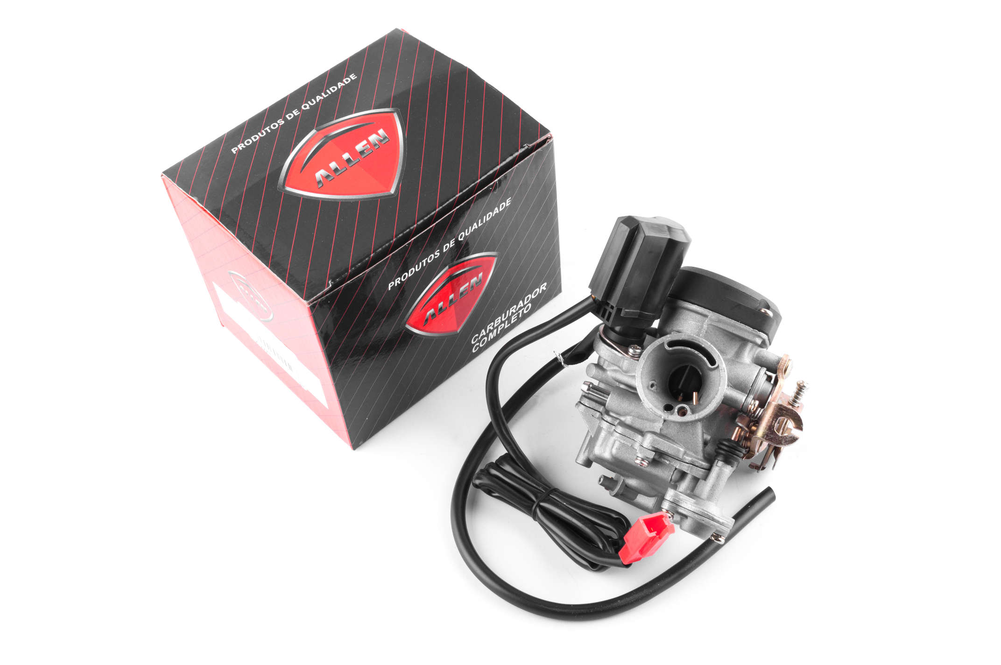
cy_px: 332
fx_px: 1250
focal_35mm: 45
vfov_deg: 29.8
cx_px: 500
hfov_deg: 43.7
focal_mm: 30
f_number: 14
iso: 200
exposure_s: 1/125
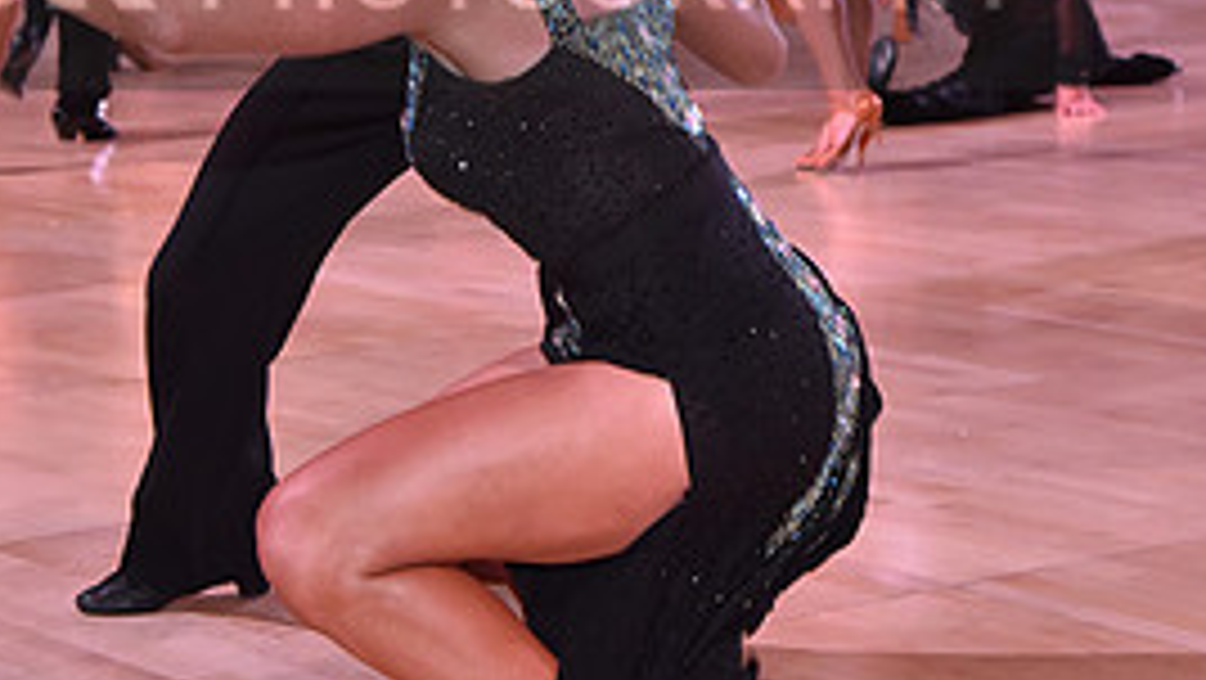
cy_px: -59
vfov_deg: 10.2
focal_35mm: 118
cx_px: 475
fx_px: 3775
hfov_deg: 18.1
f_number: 5
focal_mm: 52
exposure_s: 1/250
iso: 2000
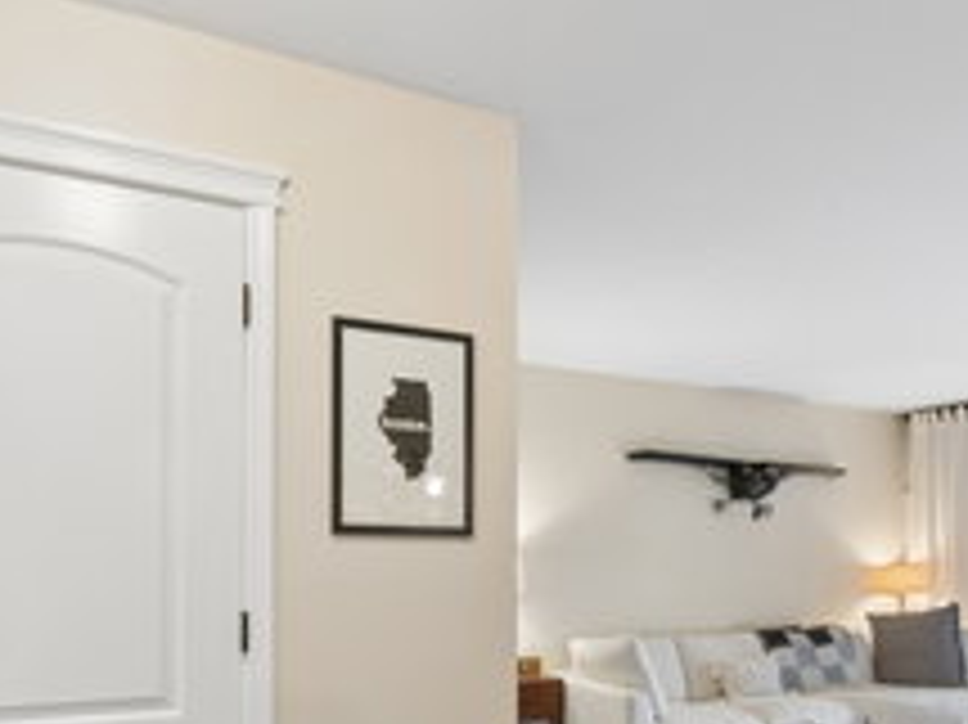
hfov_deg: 59.9
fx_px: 838
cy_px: 571
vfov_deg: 44.6
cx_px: 525
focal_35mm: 30
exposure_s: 1/15
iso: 400
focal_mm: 14
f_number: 8
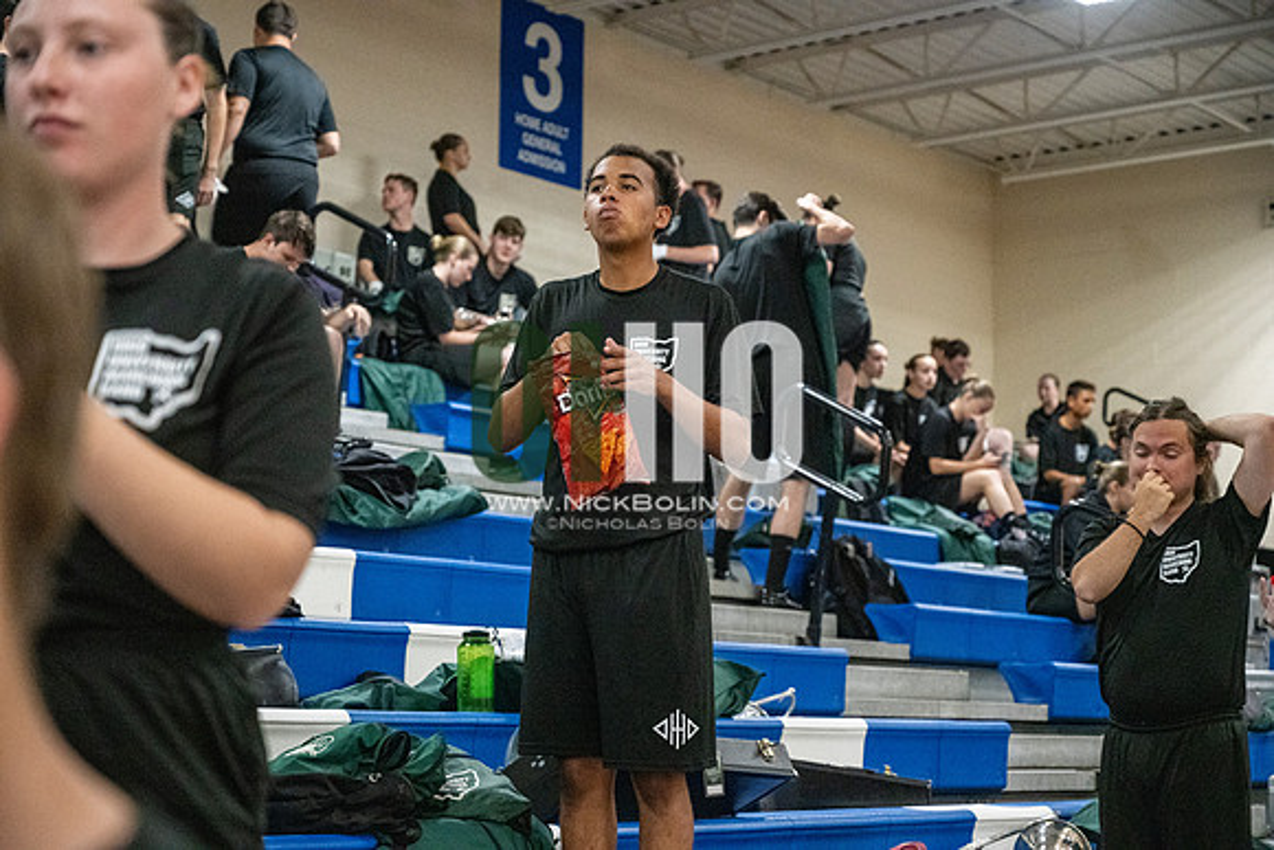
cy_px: 425
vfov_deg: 19.5
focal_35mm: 70
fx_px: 2478
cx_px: 637
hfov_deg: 28.8
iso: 8000
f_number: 4
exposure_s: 1/800
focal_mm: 70
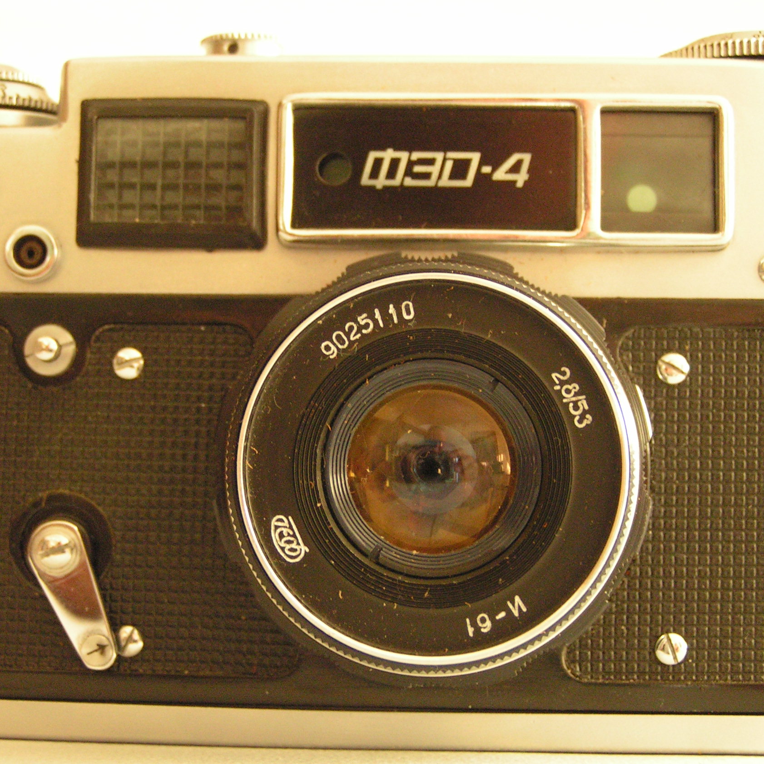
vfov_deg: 21.7
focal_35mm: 80
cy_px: 386
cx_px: 356
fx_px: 1998
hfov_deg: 21.6
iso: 200
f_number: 3.2
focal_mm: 11.1
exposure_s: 1/10
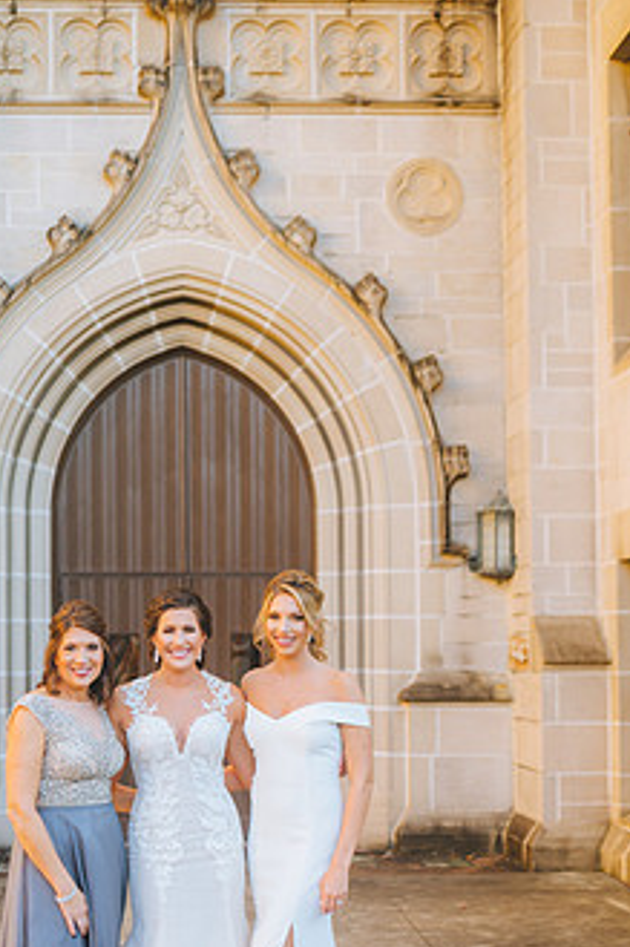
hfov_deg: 25.8
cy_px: 622
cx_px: 206
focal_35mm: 52
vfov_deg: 37.8
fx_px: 1366
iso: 400
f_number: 3.2
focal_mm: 38
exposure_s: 1/320
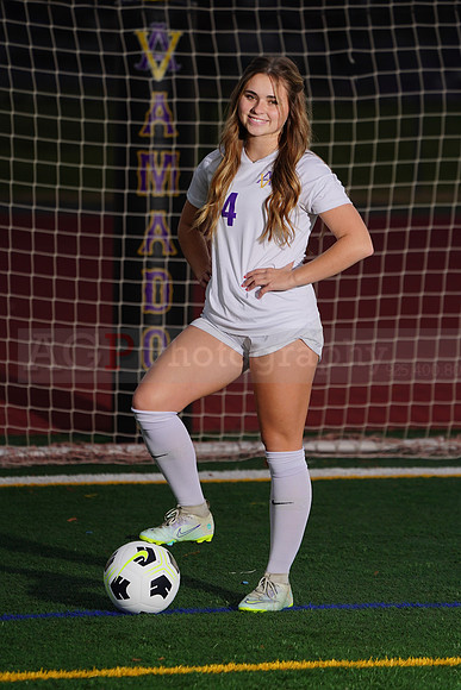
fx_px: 5356
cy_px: 345
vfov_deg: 7.4
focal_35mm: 279
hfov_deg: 4.9
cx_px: 230
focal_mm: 279
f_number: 5.6
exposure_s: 1/200
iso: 320
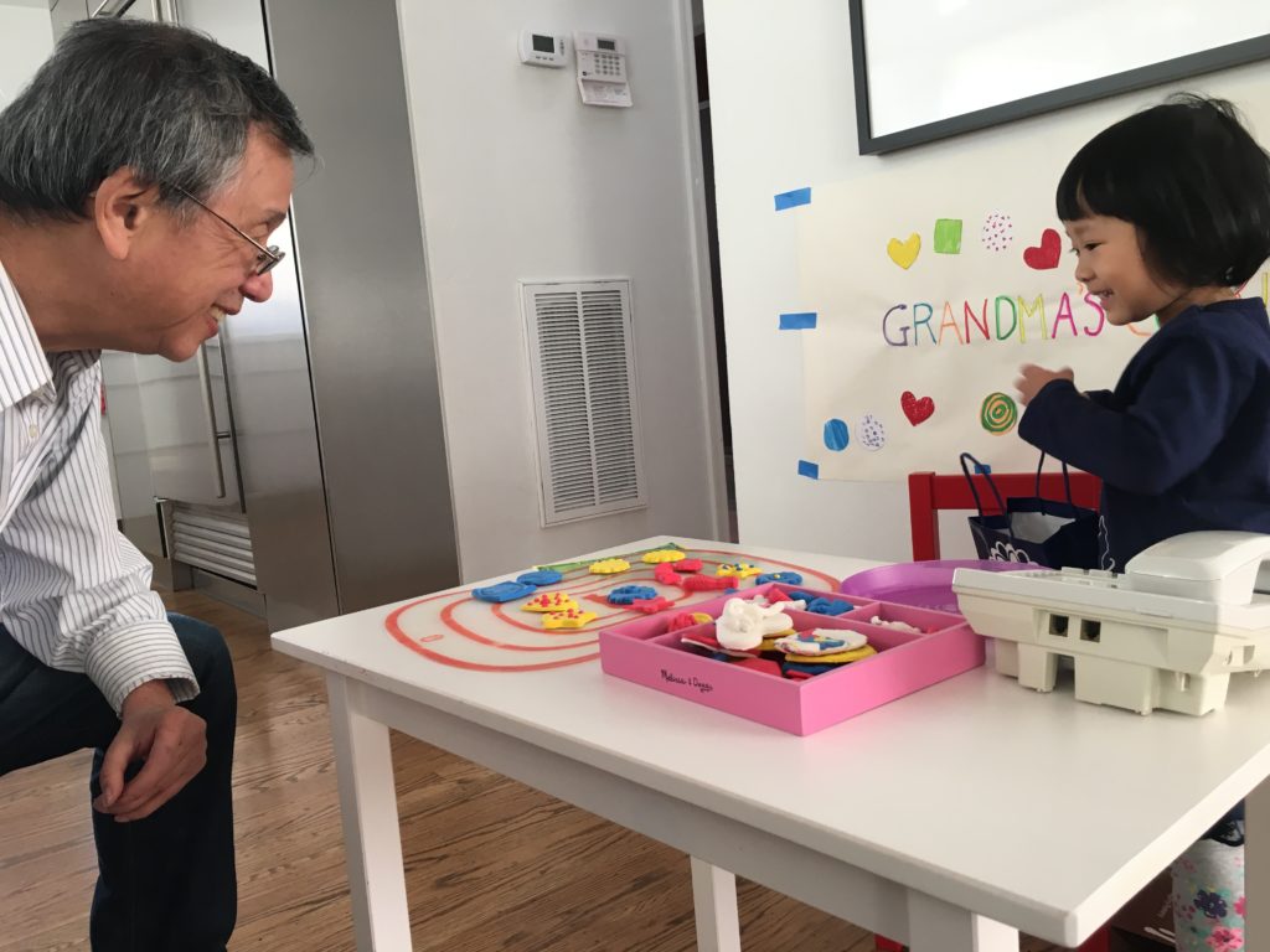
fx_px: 1064
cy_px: 476
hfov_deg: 61.7
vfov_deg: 48.2
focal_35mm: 29
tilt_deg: -6.7
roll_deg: +4.9
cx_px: 635
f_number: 2.2
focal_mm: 4.15
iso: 50
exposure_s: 1/30
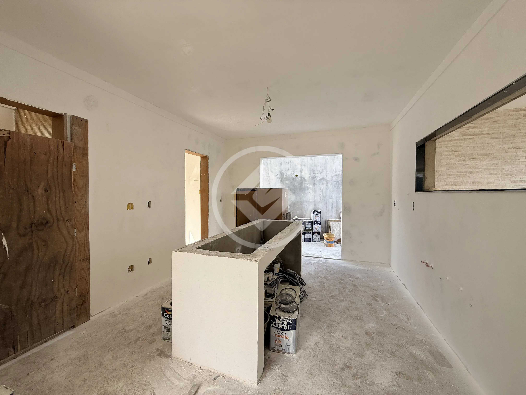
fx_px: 213
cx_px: 263
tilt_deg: -0.8
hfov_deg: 102.1
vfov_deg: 85.7
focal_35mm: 14
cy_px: 198
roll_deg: -0.1
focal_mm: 2.22
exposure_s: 1/427
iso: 64
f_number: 2.2
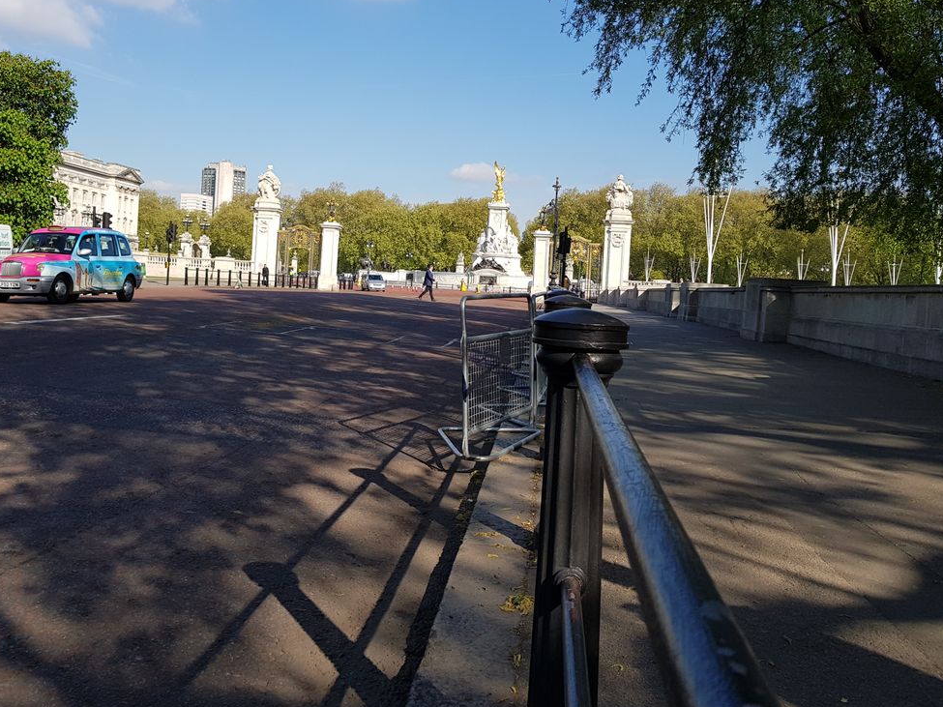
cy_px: 285
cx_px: 390
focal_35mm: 32
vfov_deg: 43.9
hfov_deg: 56.5
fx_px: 872
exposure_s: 1/1780
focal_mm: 4.2
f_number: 1.7
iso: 40
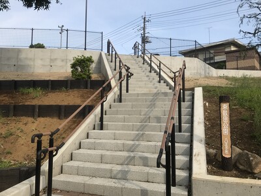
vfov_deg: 49.7
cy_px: 98
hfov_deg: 63.4
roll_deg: -0.3
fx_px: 211
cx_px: 130
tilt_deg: +4.1
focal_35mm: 28
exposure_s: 1/1916
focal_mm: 3.99
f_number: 1.8
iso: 20
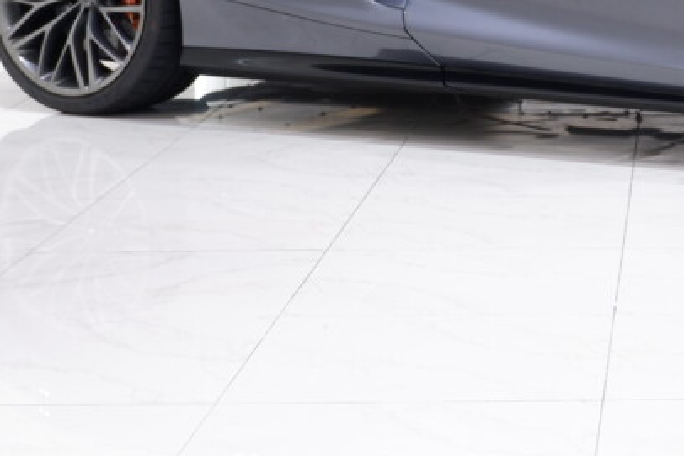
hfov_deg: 15.9
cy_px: -85
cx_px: 699
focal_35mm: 126
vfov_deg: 10.7
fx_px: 2395
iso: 400
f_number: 4.9
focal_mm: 33.3
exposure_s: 1/70
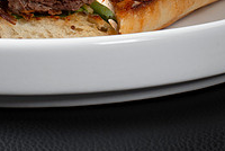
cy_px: -63
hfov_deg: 11.0
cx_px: 18
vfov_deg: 7.3
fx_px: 1158
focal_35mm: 185
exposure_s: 1/250
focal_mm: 50
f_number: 8
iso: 200
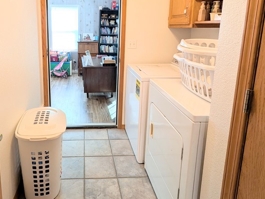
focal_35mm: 23
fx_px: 176
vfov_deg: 57.2
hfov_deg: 72.0
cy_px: 61
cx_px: 92
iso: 49
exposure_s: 1/40
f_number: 2.2
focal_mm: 1.95
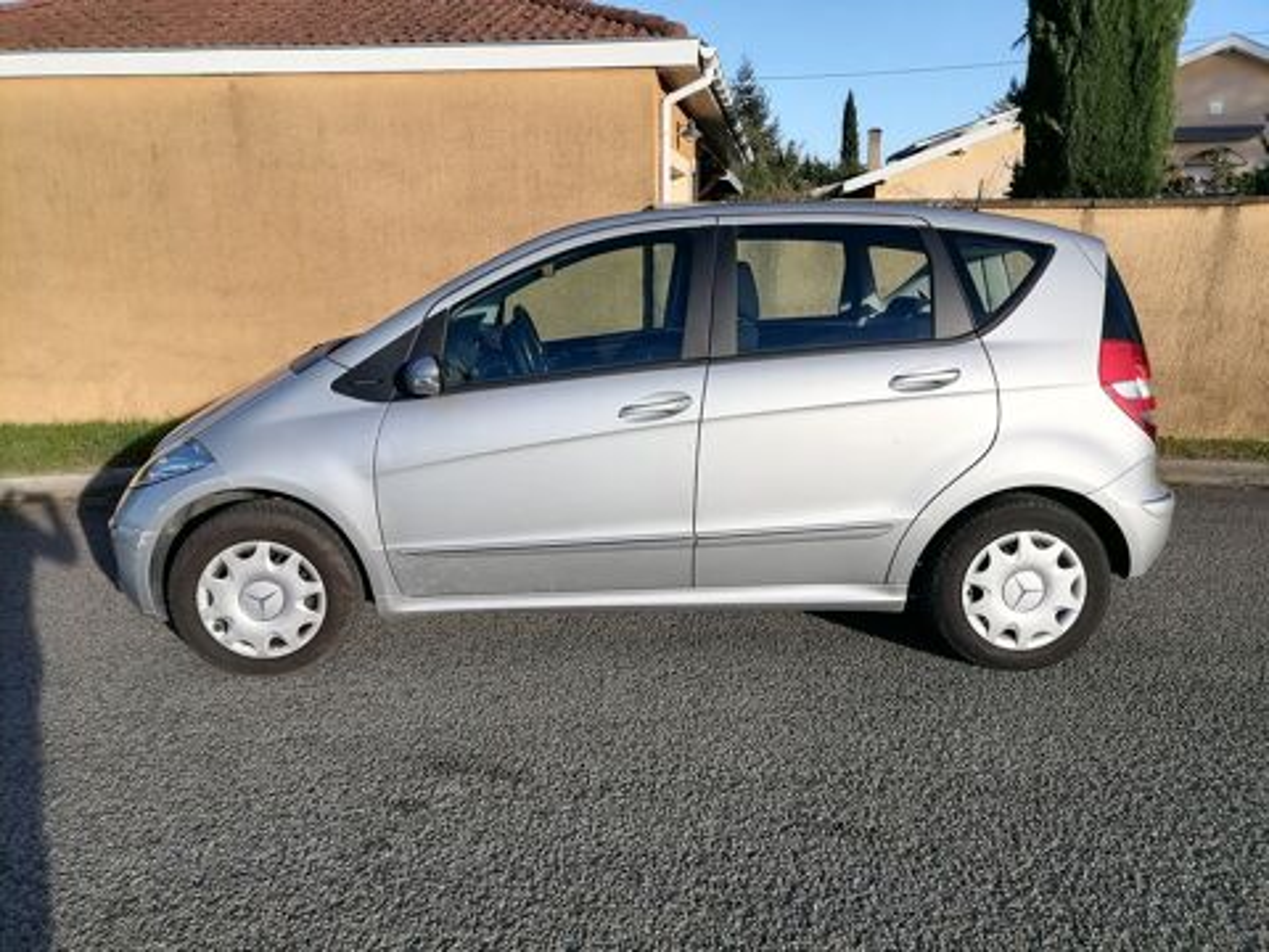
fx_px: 953
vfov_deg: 53.1
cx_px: 634
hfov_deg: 67.3
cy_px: 476
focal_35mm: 26
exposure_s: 1/1862
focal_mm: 5.4
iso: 50
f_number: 1.8
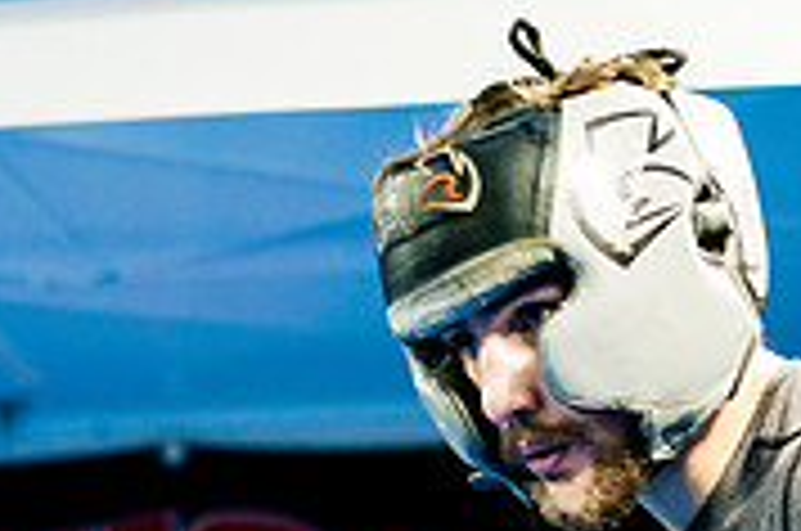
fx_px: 4153
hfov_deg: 11.0
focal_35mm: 187
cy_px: 706
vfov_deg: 7.2
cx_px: 292
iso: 2000
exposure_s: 1/400
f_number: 1.8
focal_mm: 50
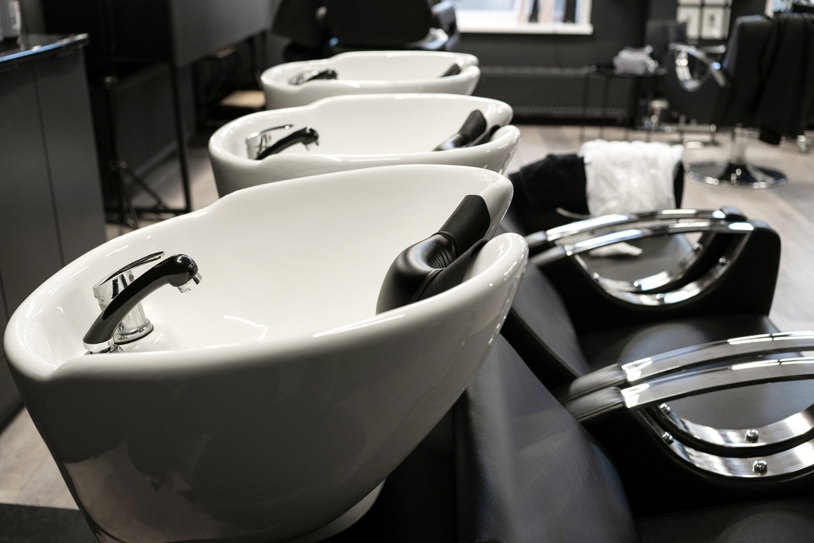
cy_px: 272
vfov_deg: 37.8
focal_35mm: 35
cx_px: 407
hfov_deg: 54.4
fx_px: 791
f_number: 4
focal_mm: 35
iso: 400
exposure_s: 1/125
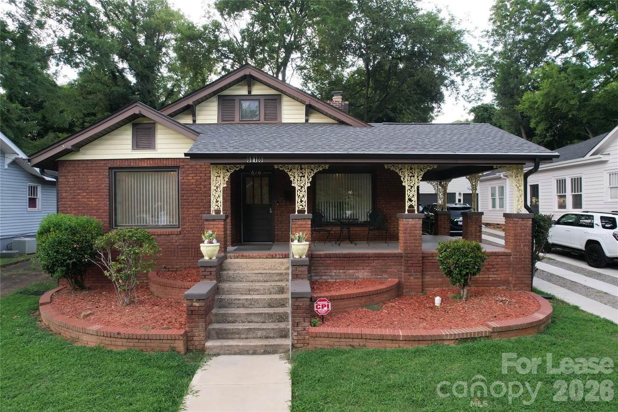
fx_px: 378
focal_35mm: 22
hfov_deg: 78.6
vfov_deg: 57.2
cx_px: 309
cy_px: 206
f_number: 2.8
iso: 120
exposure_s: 1/60
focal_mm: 8.38
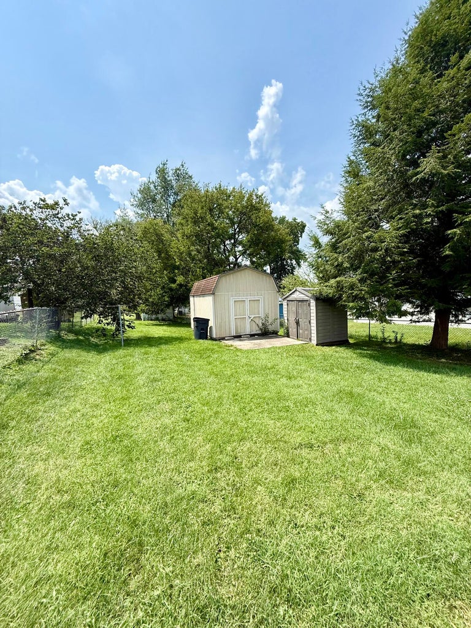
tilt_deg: -2.2
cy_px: 314
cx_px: 236
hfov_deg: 85.7
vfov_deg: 102.1
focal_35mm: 14
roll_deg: +1.1
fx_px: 254
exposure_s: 1/1745
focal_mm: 2.22
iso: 64
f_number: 2.2
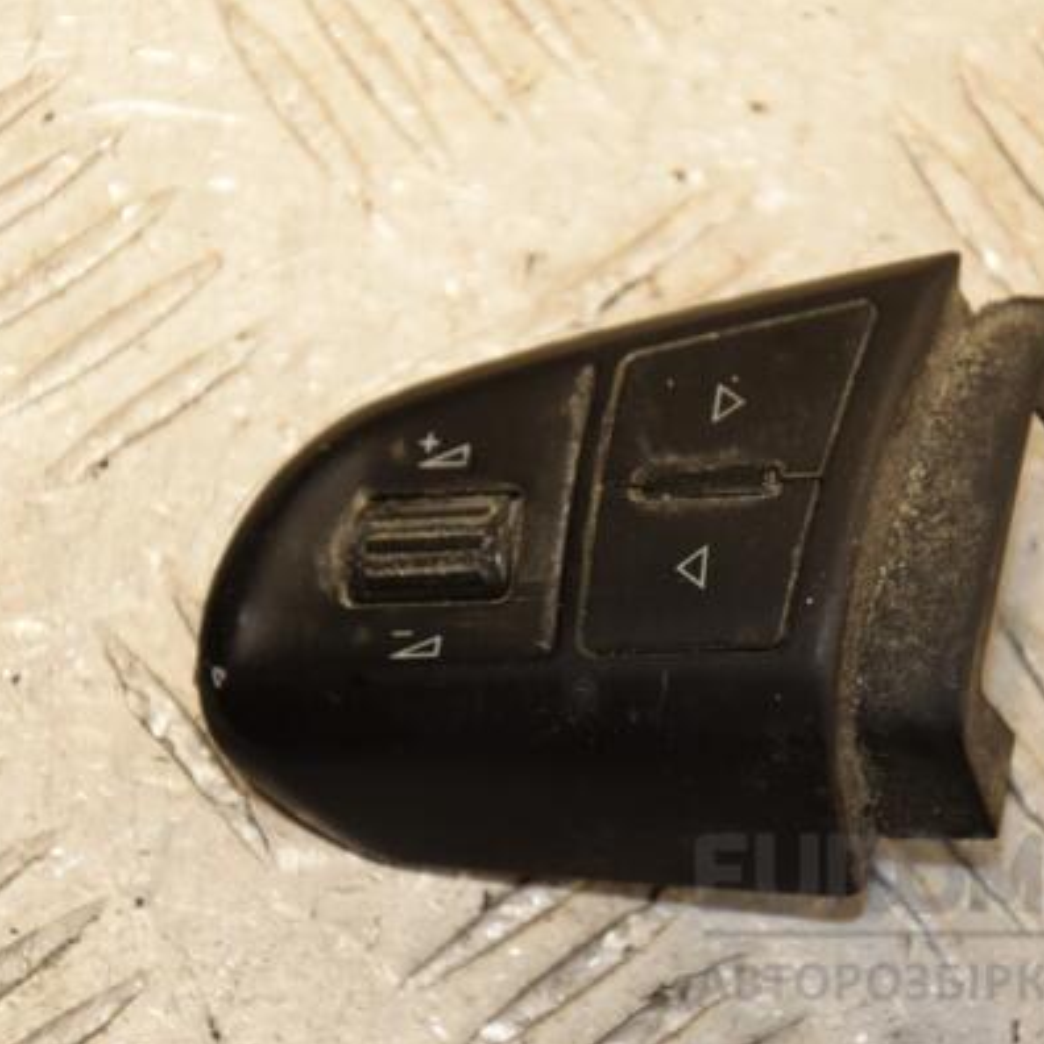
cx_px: 646
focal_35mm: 203
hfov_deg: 8.6
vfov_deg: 8.6
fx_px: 6915
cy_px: 522
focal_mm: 105
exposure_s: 1/160
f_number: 5.6
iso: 800
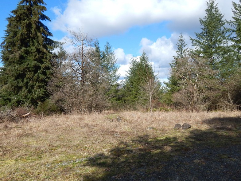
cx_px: 138
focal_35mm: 30
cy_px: 85
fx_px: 209
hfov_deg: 59.7
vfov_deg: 46.8
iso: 125
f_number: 3
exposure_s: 1/1500
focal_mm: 4
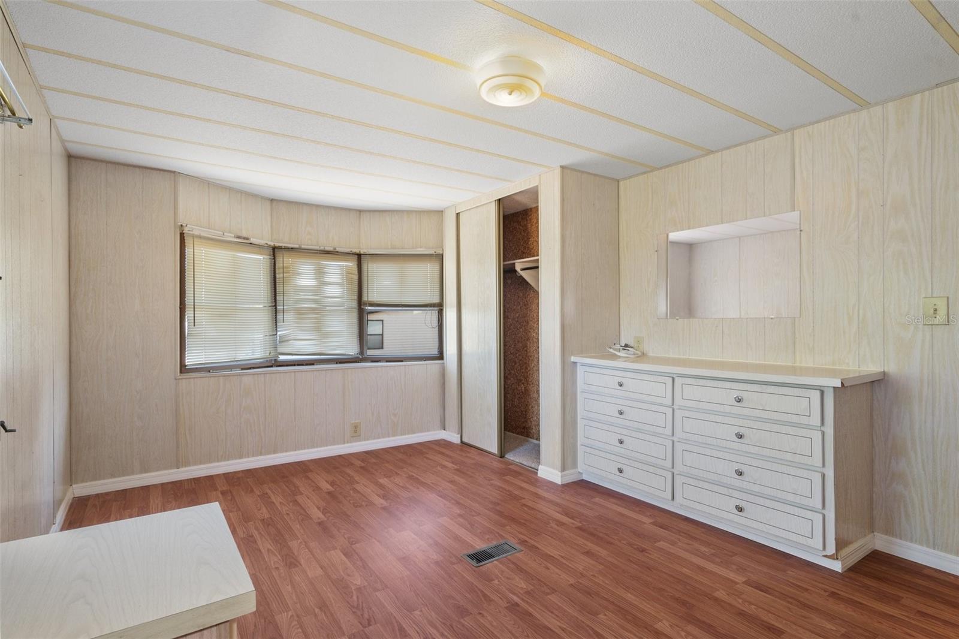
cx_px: 480
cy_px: 320
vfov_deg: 70.4
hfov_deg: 93.3
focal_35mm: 17
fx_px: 453
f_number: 8
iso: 320
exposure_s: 2
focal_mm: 17
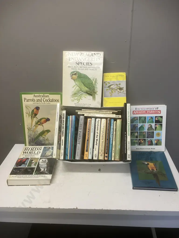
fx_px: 193
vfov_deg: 63.4
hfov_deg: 49.7
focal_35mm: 28
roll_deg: +1.7
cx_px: 90
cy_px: 119
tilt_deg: -25.3
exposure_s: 1/50
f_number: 1.8
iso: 40
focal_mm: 3.99
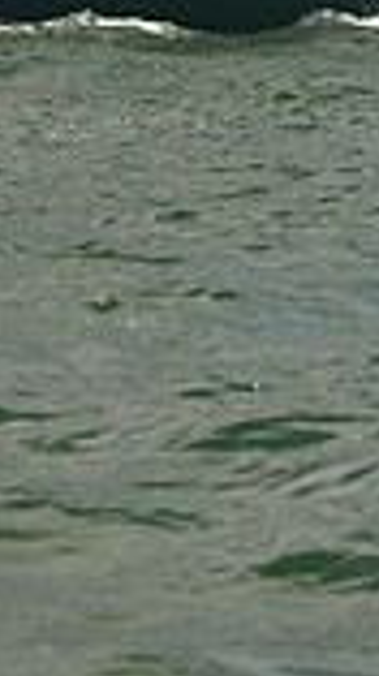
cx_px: 267
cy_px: -140
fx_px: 7631
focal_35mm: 426
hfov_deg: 2.8
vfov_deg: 5.1
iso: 400
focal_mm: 110
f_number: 7.1
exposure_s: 1/800
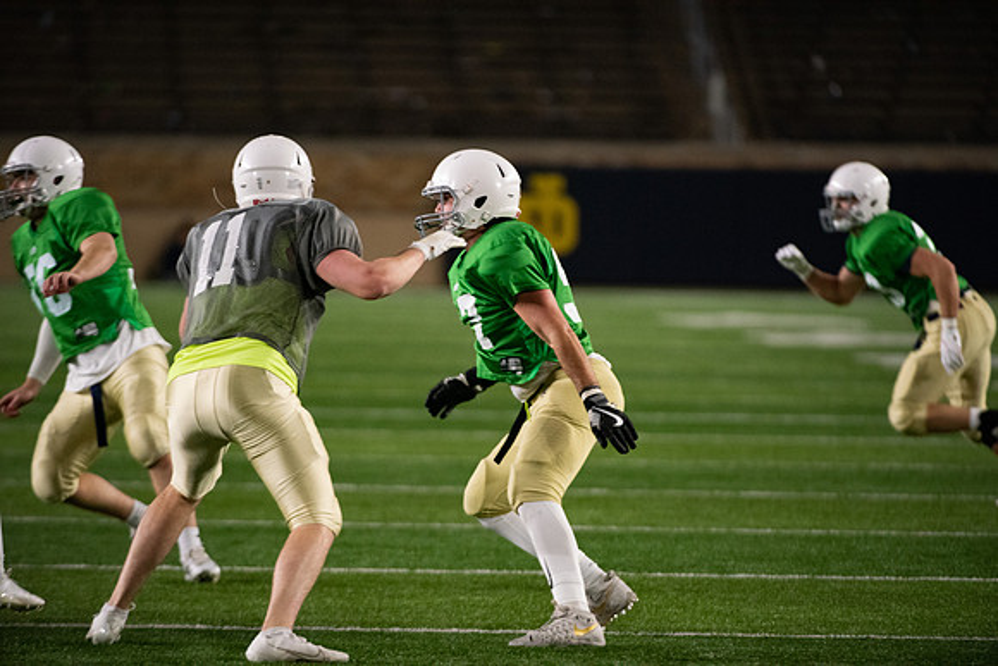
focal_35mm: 350
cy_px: 333
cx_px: 499
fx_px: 9705
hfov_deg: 5.9
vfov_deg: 3.9
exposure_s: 1/500
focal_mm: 350
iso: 4500
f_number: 4.5
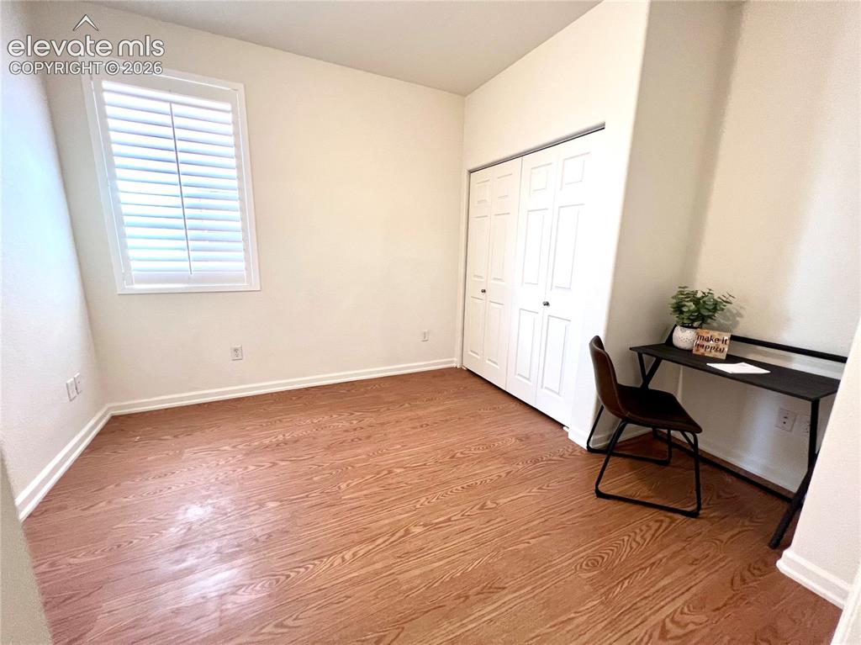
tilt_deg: -12.6
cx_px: 430
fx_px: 323
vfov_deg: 89.9
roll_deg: -1.9
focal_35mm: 13
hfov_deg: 106.2
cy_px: 322
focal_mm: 1.57
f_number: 1.8
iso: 200
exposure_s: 1/60
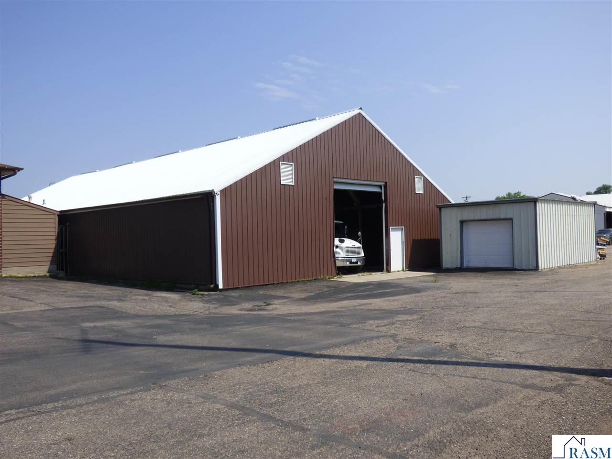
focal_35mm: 30
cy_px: 230
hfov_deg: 60.0
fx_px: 530
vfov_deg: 46.8
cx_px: 306
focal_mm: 5.29
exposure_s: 1/1600
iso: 100
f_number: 3.3
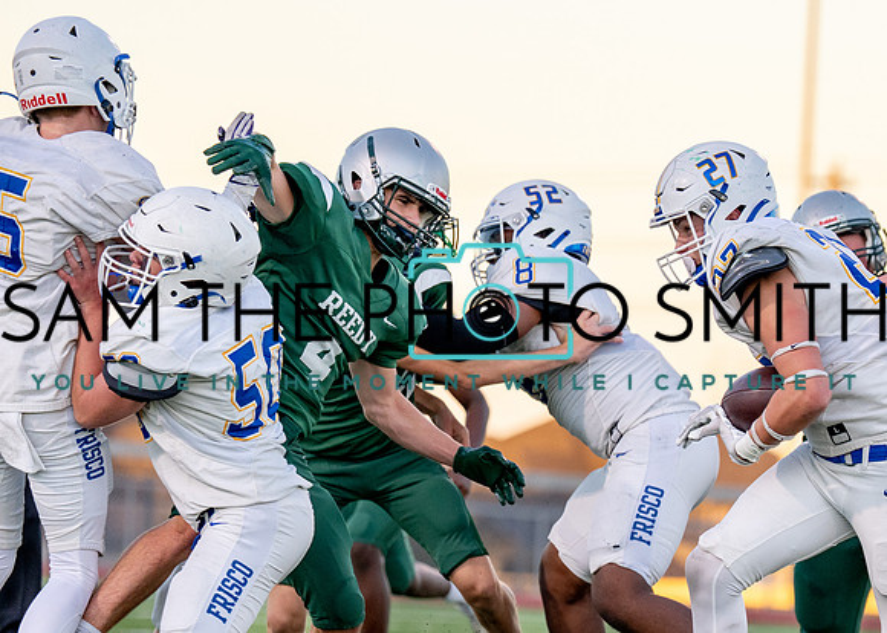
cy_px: 604
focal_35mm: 295
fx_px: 7430
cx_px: 856
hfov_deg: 6.8
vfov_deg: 4.9
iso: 500
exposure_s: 1/1250
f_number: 2.8
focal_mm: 138
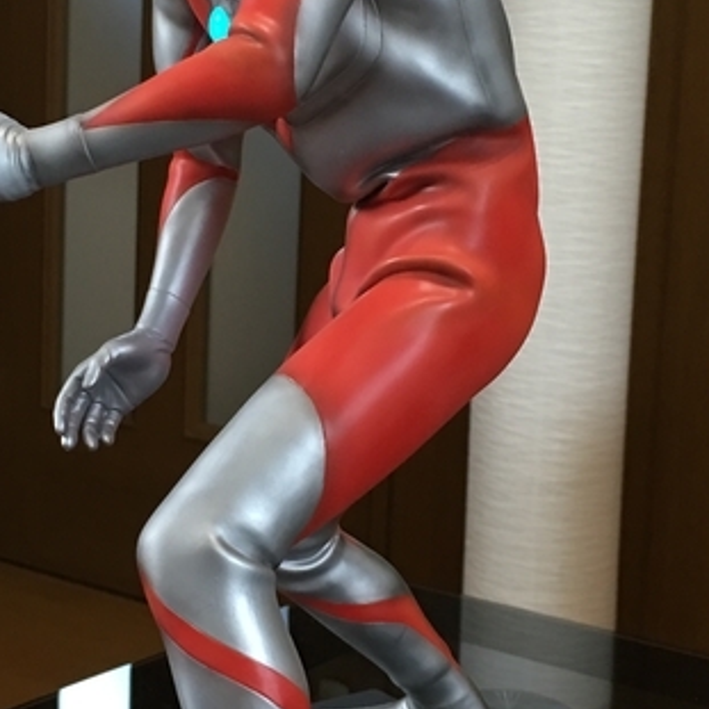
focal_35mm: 66
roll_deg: -2.0
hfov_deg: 26.1
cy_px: 321
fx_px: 1529
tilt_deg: -5.9
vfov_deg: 26.1
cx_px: 296
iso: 64
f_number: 2.2
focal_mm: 4.15
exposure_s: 1/15
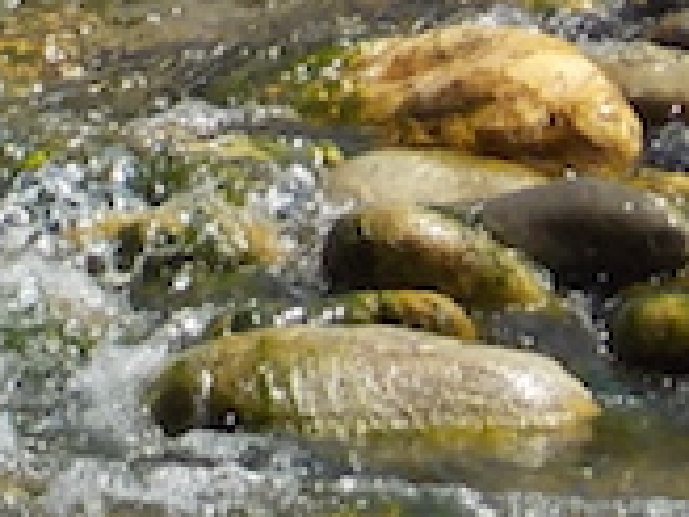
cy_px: -509
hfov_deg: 5.5
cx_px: 475
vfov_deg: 4.1
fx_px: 7205
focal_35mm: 362
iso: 125
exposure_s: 1/640
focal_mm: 7.9
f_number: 4.7
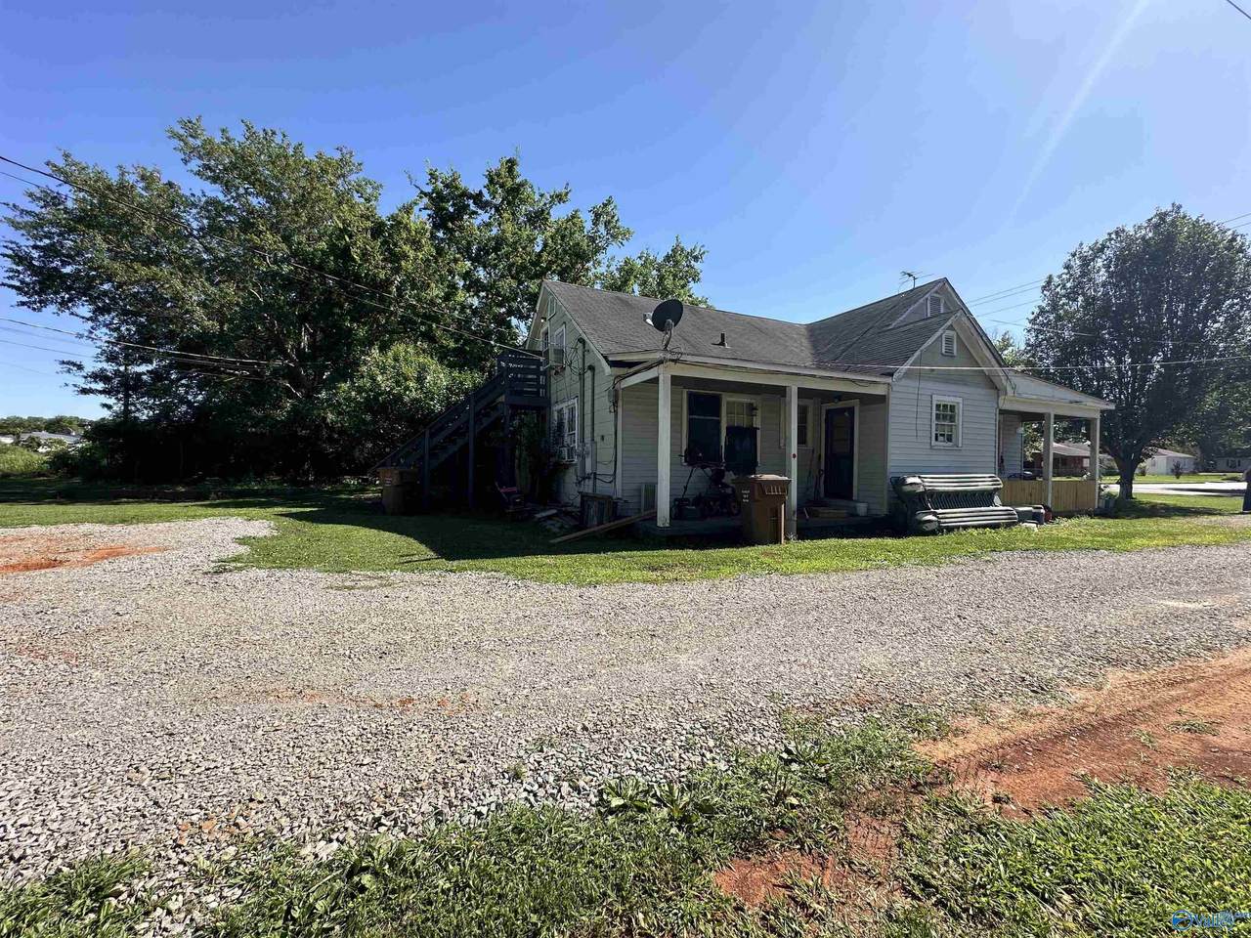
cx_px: 626
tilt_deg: -0.5
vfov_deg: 85.7
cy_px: 469
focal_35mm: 14
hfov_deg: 102.1
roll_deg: -0.7
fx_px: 506
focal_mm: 2.22
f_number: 2.2
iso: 50
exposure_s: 1/1147
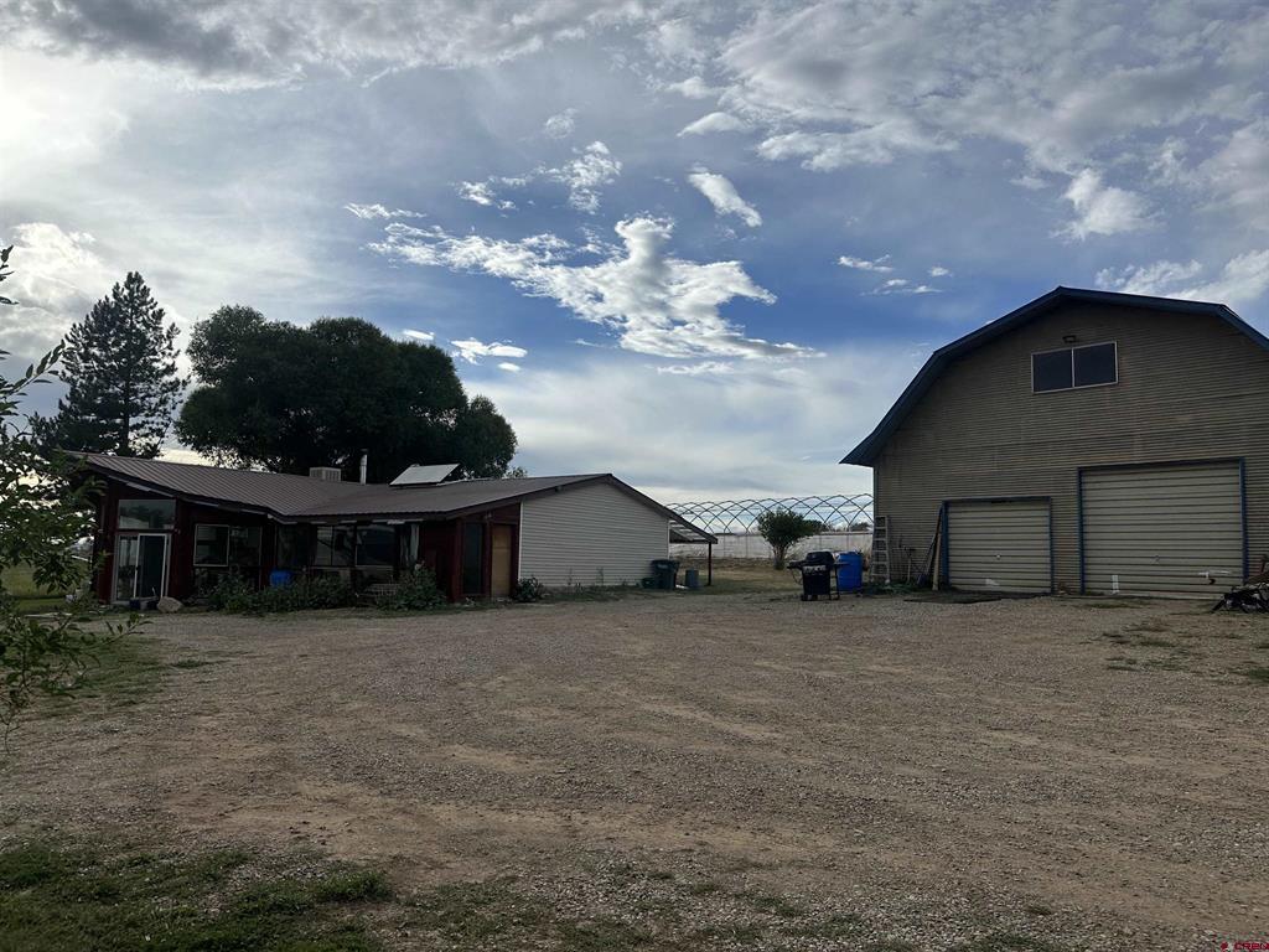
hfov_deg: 71.6
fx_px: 880
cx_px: 634
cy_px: 476
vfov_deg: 56.8
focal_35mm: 24
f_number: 1.78
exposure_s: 1/5525
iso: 80
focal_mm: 6.86
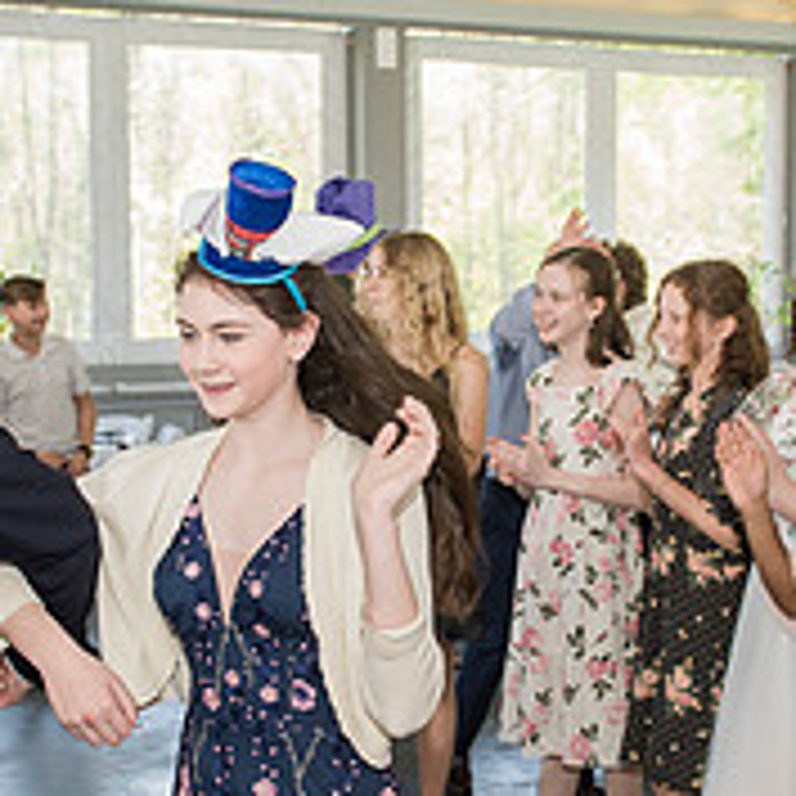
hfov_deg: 25.7
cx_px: 387
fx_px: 1743
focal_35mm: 67
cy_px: 429
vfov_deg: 25.7
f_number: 4
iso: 640
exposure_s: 1/160
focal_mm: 24
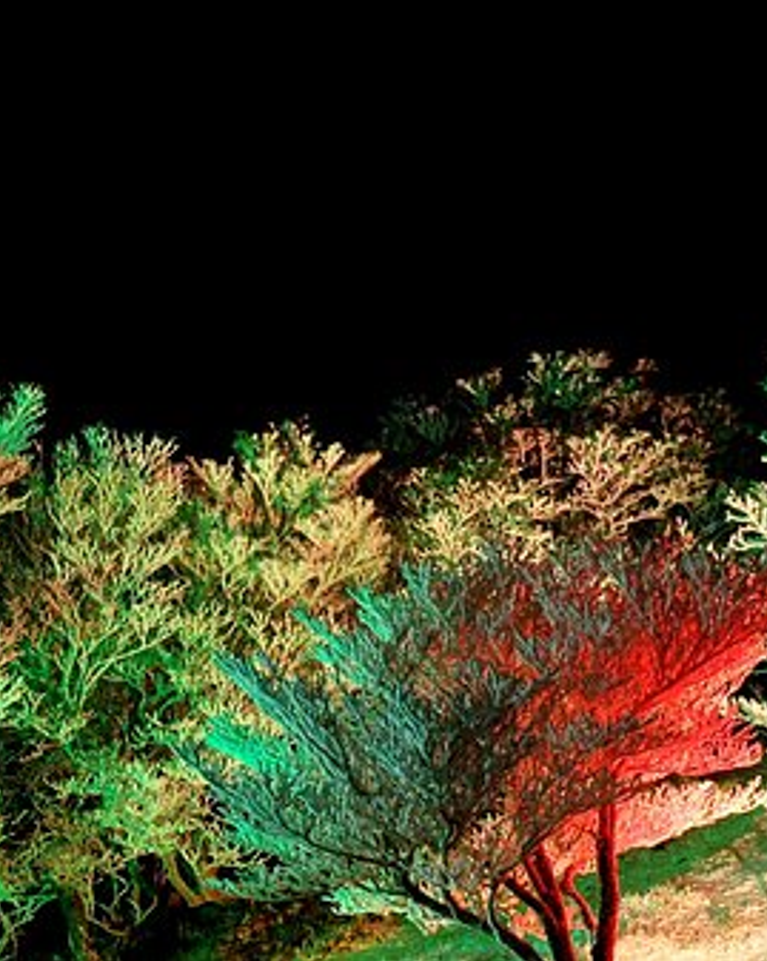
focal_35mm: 58
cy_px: 479
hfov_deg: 25.9
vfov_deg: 32.7
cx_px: 602
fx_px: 1640
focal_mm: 27
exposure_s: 1
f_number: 16
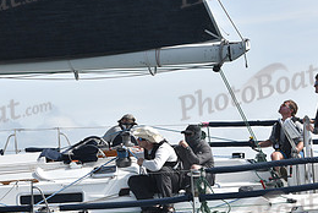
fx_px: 1380
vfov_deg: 8.8
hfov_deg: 13.1
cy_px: 170
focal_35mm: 156
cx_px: 116
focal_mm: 70
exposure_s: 1/1250
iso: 200
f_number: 5.6
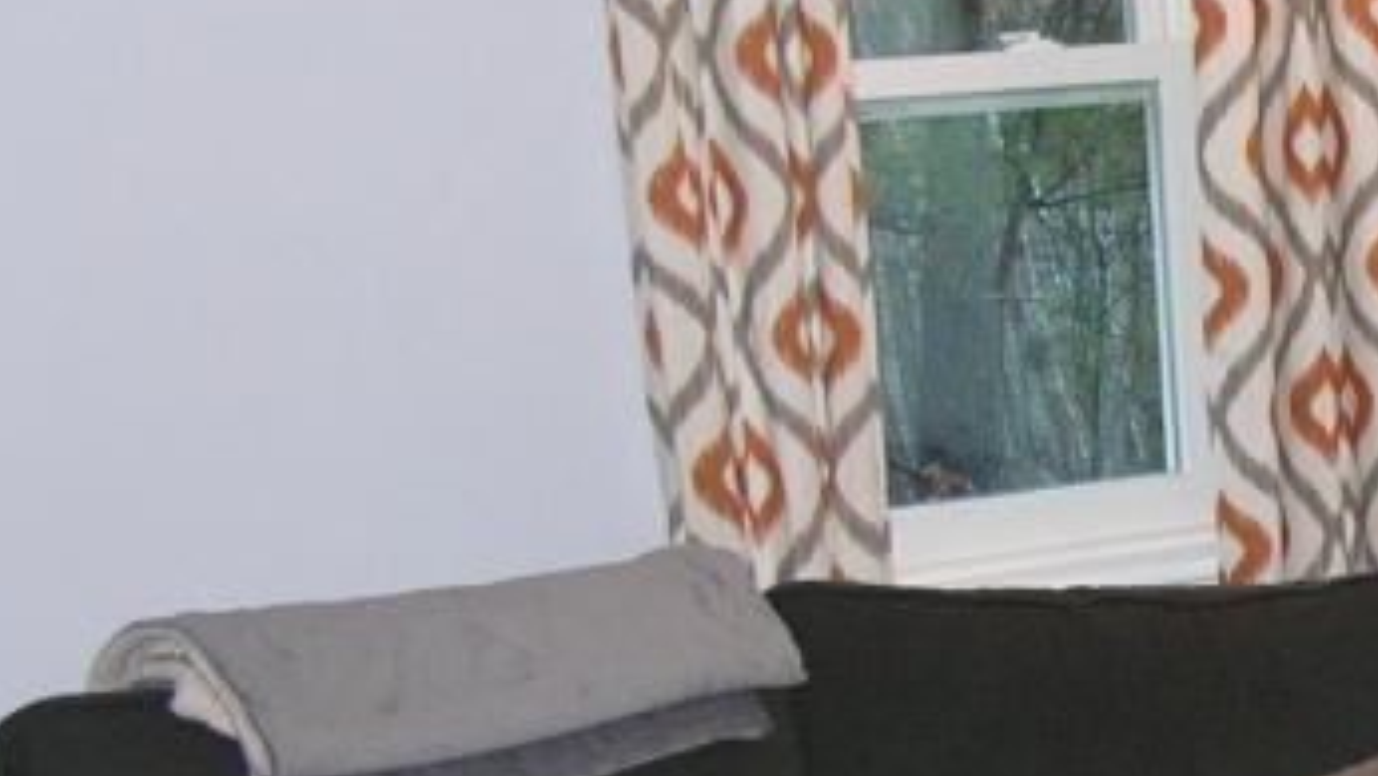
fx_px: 4240
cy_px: 710
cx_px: 1991
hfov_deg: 16.9
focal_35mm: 116
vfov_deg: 10.4
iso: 62
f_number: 2.7
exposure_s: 1/60.1
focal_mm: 6
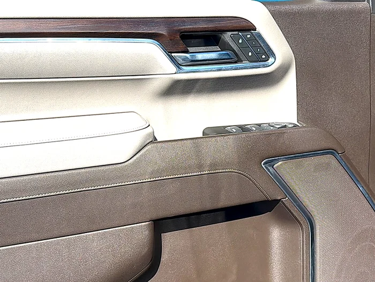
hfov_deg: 43.9
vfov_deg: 33.6
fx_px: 466
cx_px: 188
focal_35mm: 43
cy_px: 141
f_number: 1.78
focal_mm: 6.76
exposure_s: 1/2525
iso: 80
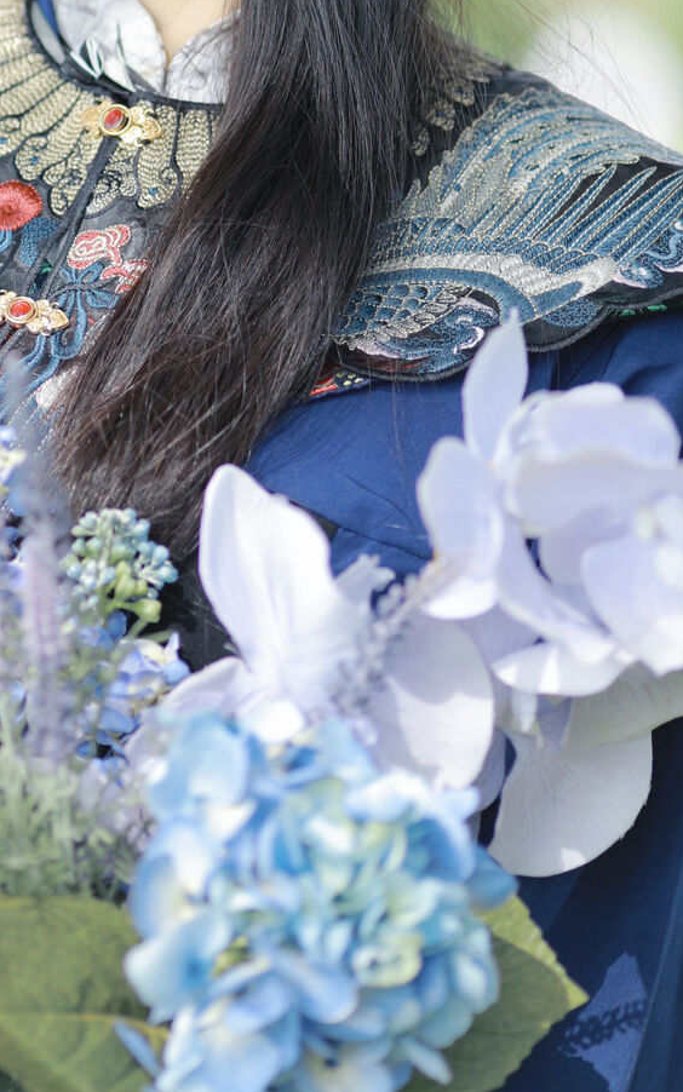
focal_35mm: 295
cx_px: -1
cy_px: 107
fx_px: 8783
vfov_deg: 7.1
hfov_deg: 4.4
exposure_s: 1/500
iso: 100
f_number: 2
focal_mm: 135
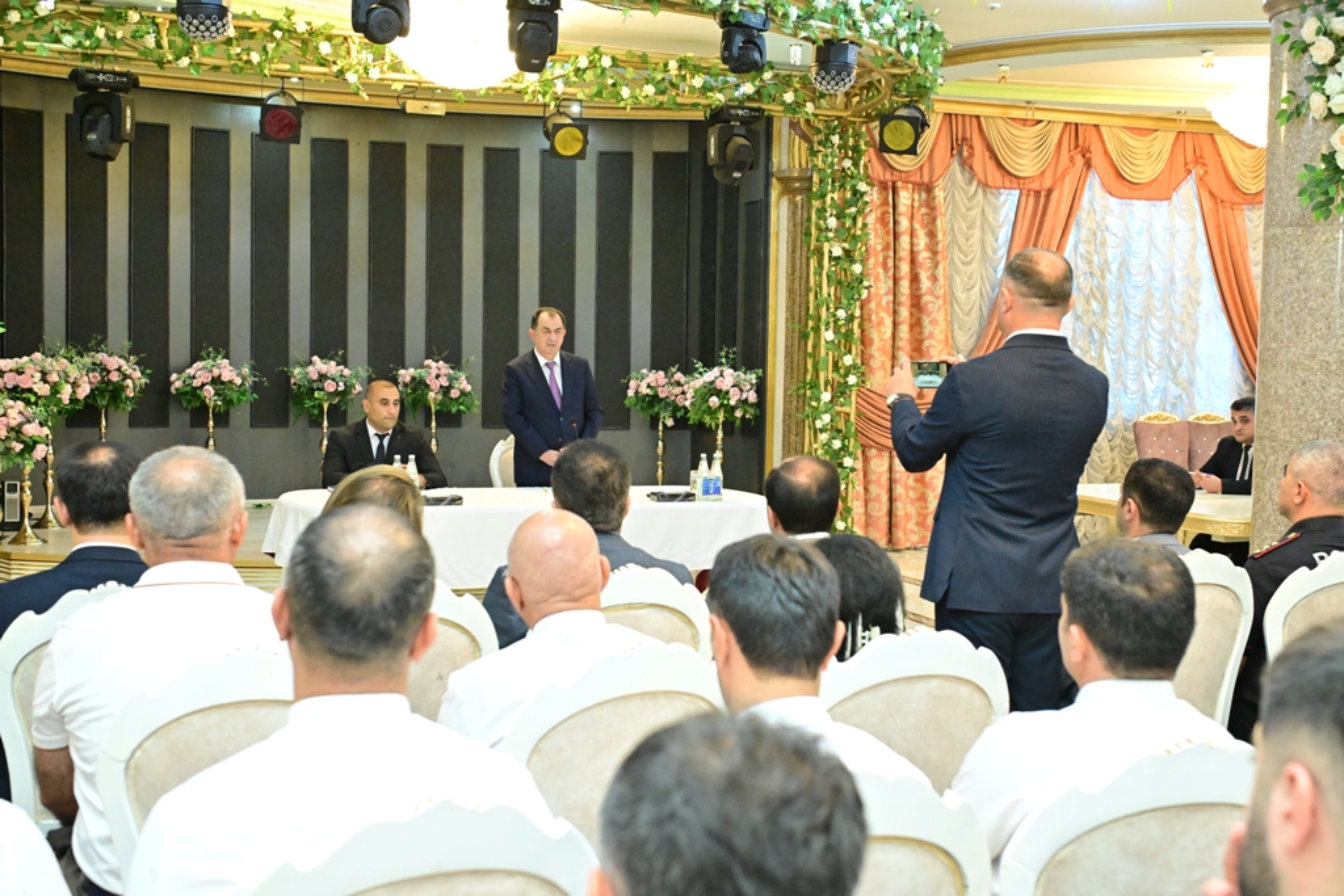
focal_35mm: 44
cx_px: 672
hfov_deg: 44.5
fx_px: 1643
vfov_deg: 30.5
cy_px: 448
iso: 8000
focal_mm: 44
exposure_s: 1/160
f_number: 5
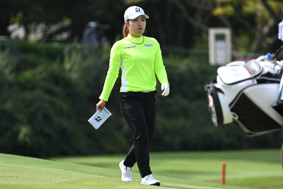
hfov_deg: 3.4
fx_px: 4724
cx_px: 142
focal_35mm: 601
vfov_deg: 2.3
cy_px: 95
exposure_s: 1/4000
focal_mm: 400
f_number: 5.6
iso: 1800
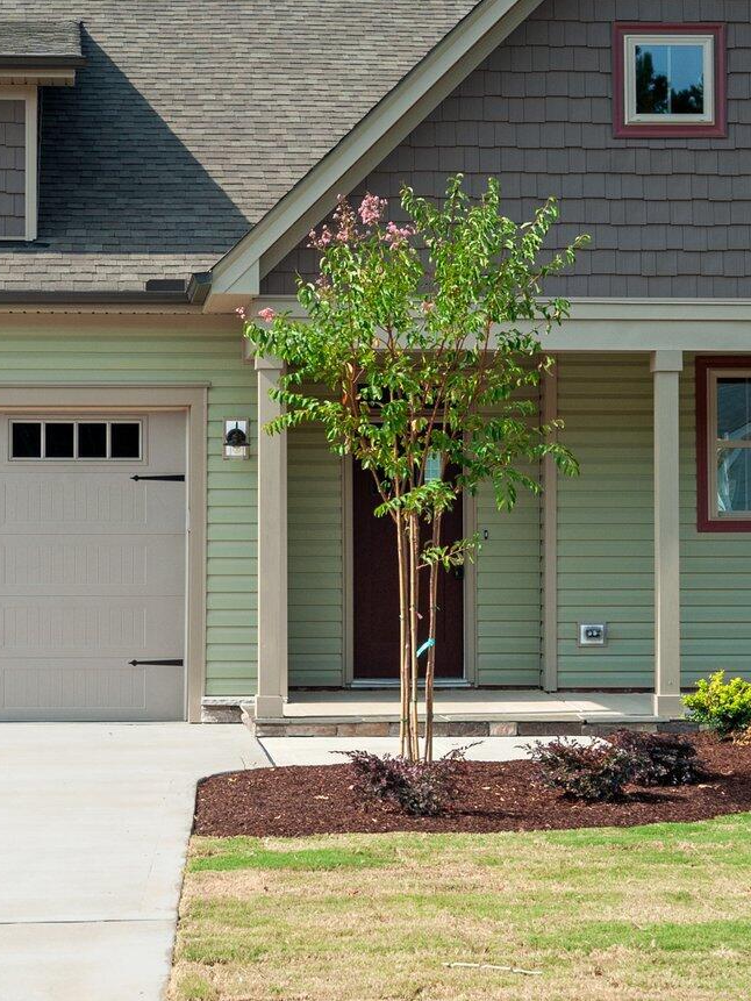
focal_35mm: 80
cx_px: 213
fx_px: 2314
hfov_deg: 18.4
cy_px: 473
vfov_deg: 24.4
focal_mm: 35
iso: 400
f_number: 10
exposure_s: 1/400
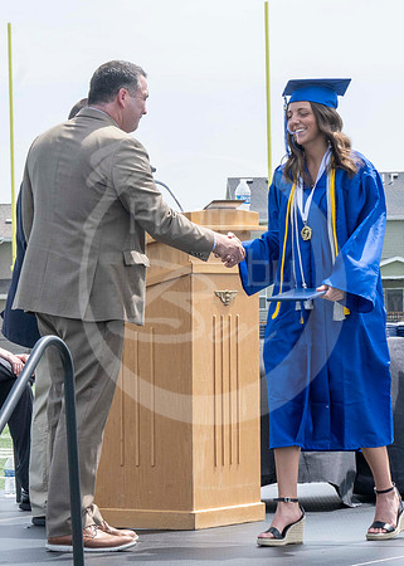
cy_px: 174
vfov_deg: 11.0
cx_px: 59
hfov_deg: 7.8
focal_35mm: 183
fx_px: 2950
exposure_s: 1/250
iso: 200
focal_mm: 70
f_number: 13
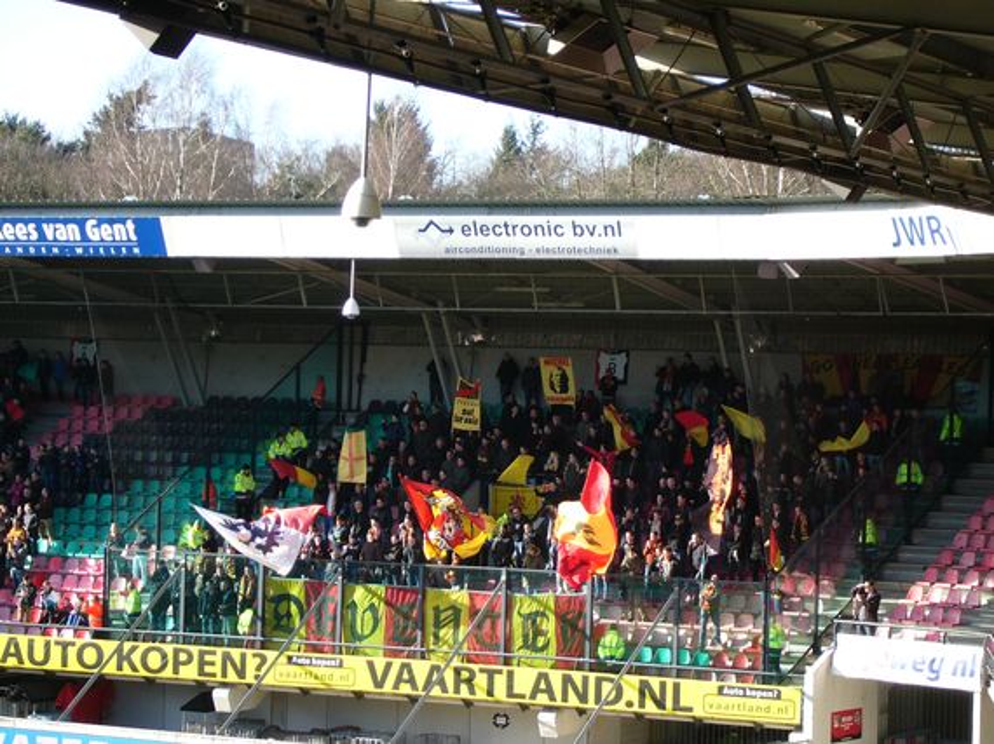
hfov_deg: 18.7
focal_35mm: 105
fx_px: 3014
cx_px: 497
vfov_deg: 14.1
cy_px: 372
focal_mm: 17.4
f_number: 4.9
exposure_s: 1/100
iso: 100
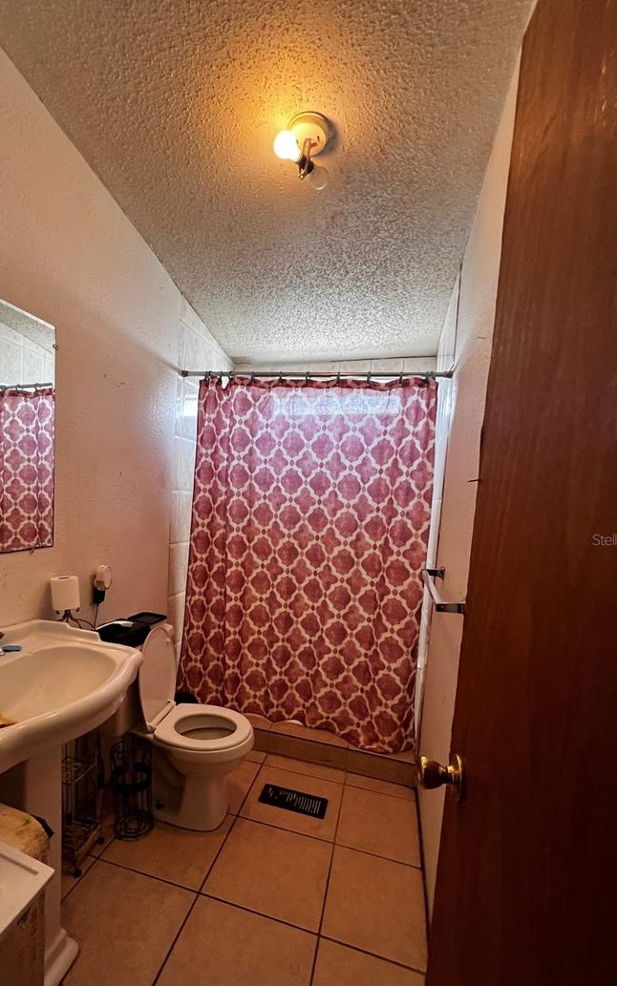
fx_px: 430
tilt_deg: -5.3
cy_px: 539
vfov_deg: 97.5
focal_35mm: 16
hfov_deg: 70.1
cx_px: 230
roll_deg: -1.7
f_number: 1.8
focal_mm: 1.57
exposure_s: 1/120
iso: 250
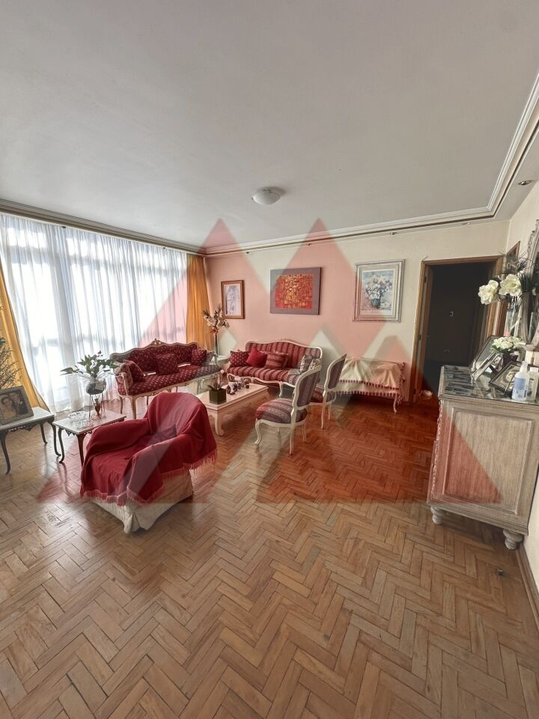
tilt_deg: -12.2
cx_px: 270
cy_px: 360
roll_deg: -0.4
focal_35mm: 14
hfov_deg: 85.7
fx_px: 291
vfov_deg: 102.1
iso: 80
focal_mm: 2.22
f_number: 2.2
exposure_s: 1/99
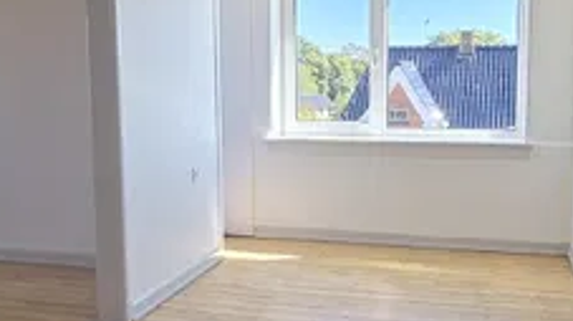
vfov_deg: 29.6
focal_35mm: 40
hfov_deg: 50.5
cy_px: 157
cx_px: 298
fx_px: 607
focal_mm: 2.2
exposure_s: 1/149
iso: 50
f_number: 2.2
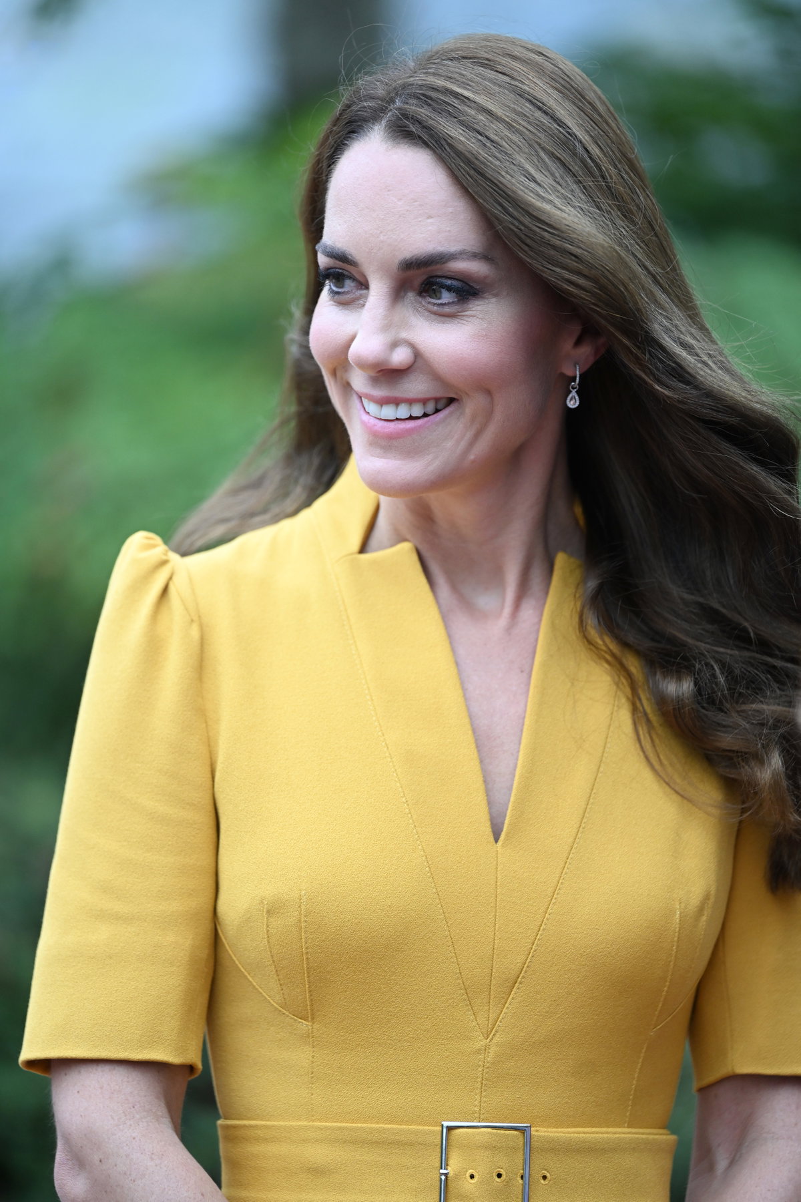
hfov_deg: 6.9
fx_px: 6674
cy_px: 601
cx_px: 400
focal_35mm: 200
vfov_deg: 10.3
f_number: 2.8
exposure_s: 1/640
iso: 800
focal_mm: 200
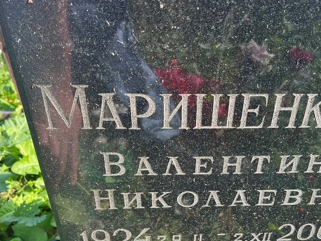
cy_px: 167
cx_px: 192
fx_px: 353
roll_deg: -1.4
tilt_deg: -35.4
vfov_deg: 37.2
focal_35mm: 38
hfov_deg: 48.7
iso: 50
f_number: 1.5
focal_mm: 5.7
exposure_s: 1/544
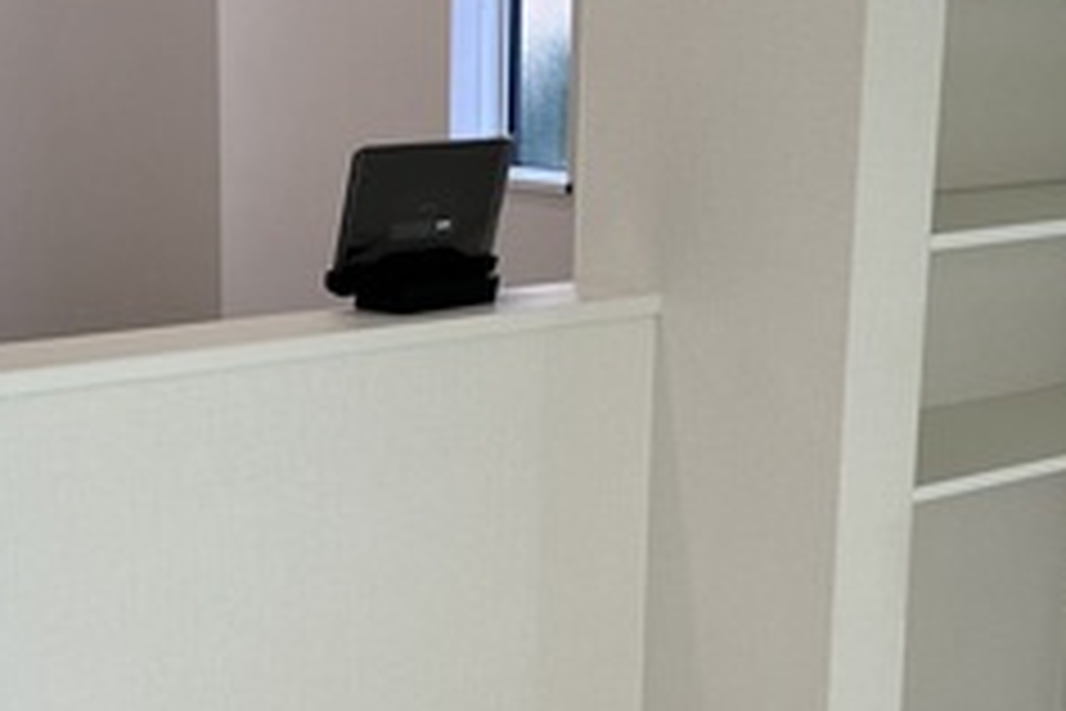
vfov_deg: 18.6
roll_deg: -0.1
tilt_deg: -12.5
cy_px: 441
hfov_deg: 27.5
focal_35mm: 73
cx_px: 342
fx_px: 2161
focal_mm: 5.7
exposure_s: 1/147
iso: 32
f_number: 1.5
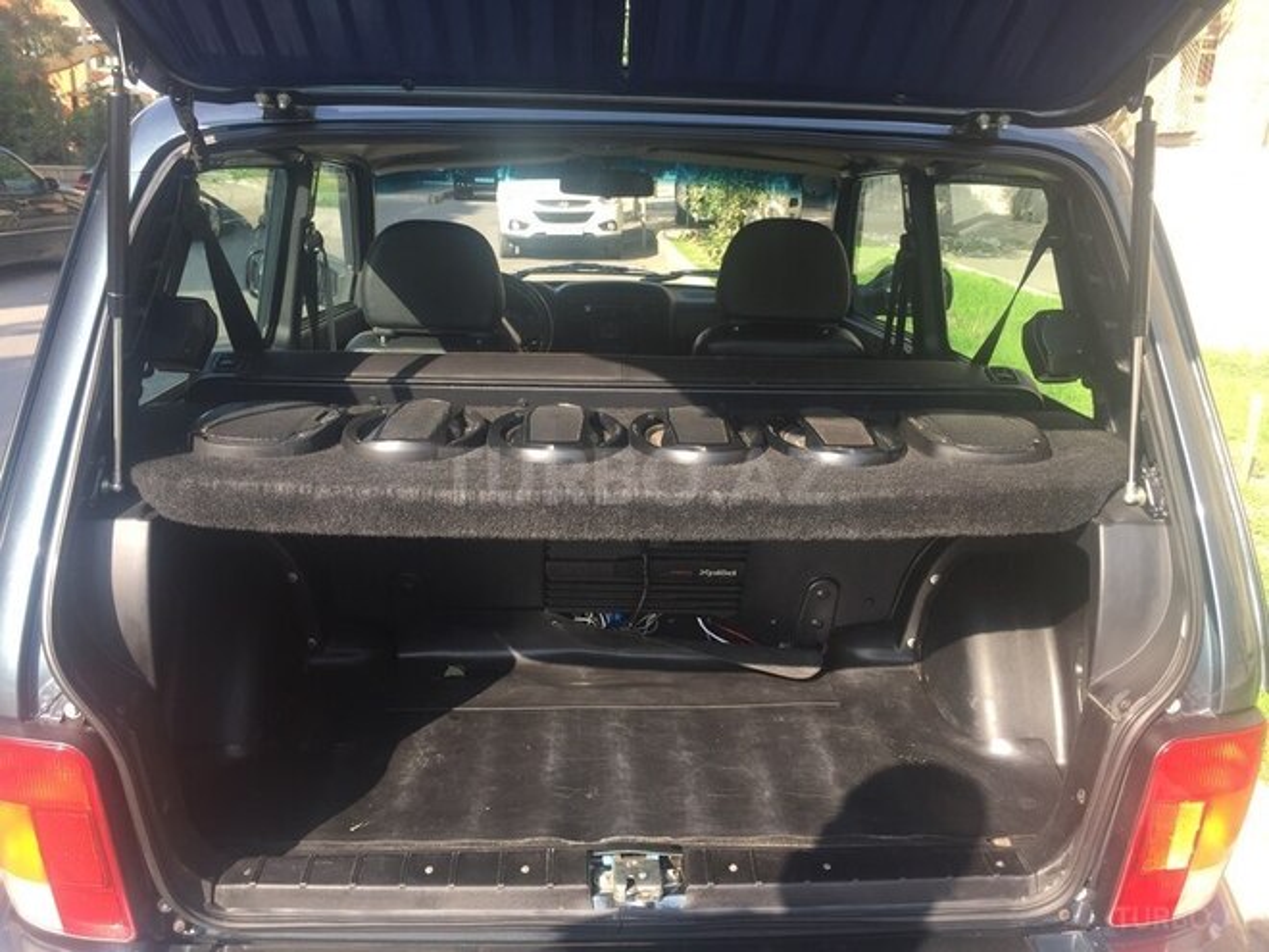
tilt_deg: -15.9
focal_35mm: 29
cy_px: 476
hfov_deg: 61.7
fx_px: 1063
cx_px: 634
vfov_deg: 48.2
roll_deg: -2.5
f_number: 2.2
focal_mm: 4.15
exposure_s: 1/258
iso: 32
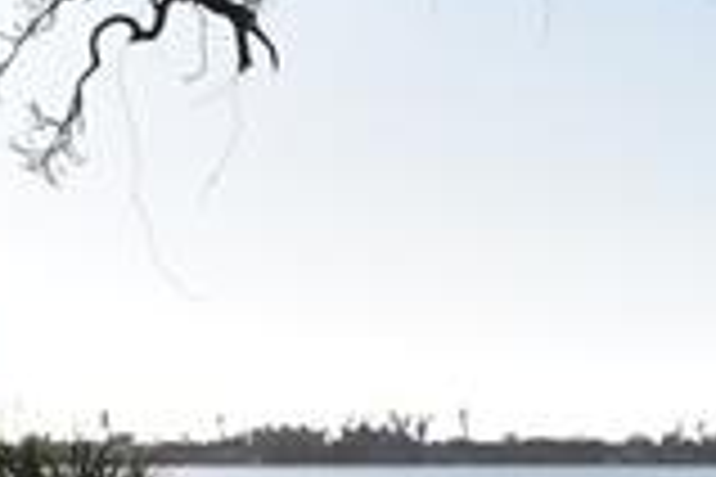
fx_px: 3460
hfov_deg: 11.3
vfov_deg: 7.7
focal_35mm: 174
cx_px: 1090
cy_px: 756
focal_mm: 18
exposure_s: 1/200
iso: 100
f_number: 11
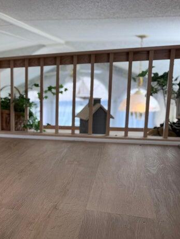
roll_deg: +2.6
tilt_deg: -9.0
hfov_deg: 29.3
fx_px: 305
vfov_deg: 42.9
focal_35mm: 44
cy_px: 132
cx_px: -23
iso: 100
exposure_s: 1/198
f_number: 1.78
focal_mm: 6.76
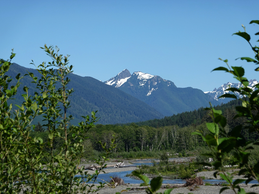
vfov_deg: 10.7
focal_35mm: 139
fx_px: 1040
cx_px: 135
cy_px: 98
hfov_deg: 14.2
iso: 125
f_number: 5.6
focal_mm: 46.09
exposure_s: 1/640
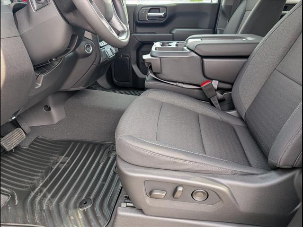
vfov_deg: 56.8
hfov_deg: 71.6
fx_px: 210
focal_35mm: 24
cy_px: 114
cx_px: 152
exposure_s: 1/769
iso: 386
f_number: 1.68
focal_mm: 6.9
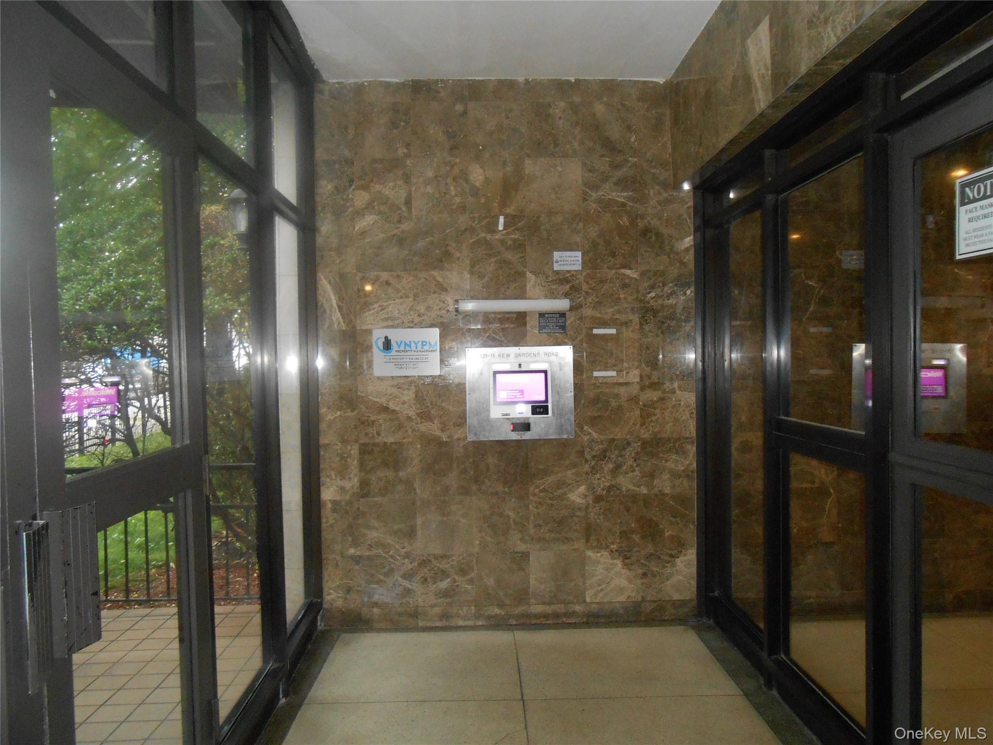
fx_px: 746
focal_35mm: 26
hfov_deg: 67.3
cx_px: 496
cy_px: 372
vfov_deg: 53.1
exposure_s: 1/25
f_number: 3.5
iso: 400
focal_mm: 4.6
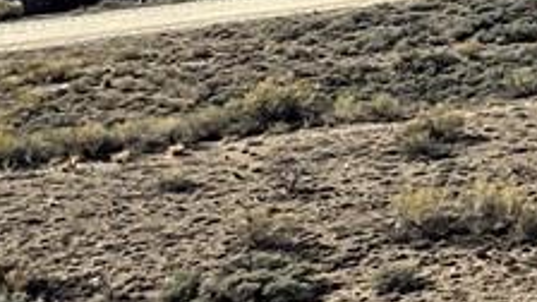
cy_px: -630
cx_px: 1791
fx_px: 2663
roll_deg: +1.0
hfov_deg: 8.7
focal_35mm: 187
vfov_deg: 6.0
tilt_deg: +2.6
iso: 80
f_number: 1.78
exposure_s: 1/4184
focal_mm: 6.86
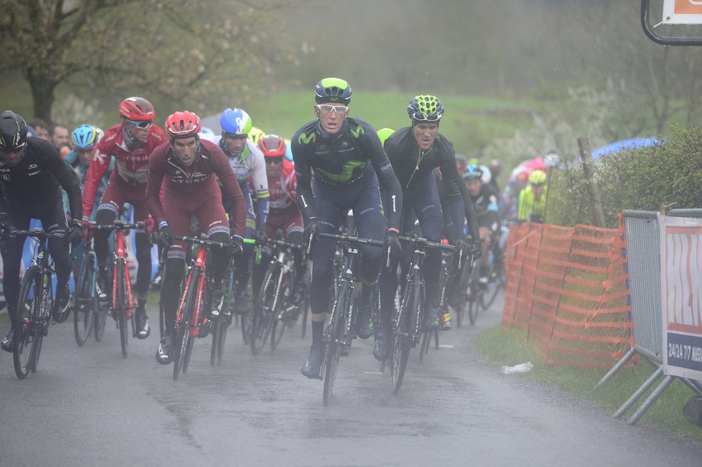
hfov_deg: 10.3
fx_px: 3897
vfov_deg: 6.9
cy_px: 234
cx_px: 351
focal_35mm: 200
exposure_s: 1/640
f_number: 4.5
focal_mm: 200
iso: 400
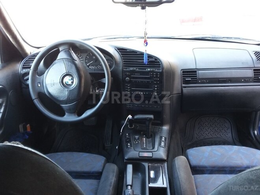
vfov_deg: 45.4
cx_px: 130
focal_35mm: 31
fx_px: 233
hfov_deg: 58.4
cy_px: 98
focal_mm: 3.3
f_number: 2.2
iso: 125
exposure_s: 1/20
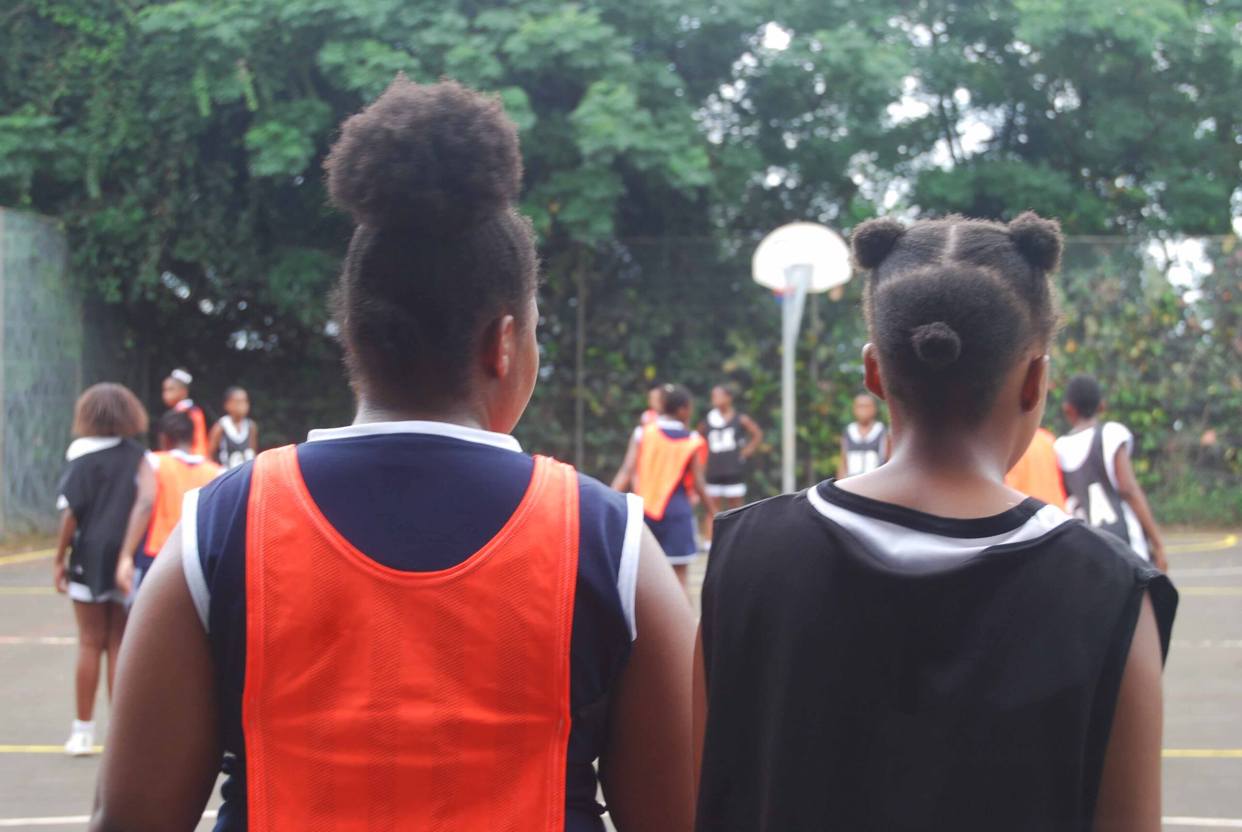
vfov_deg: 16.6
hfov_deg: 24.6
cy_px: 416
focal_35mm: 82
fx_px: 2850
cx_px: 621
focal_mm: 55
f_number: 5.6
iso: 200
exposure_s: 1/40
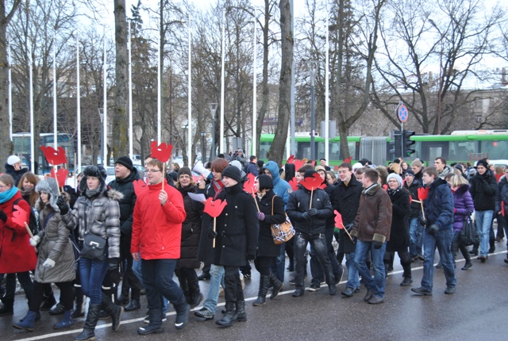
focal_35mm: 63
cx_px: 254
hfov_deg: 31.8
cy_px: 170
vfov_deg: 21.7
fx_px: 891
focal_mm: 42
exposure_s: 1/60
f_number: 5
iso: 200
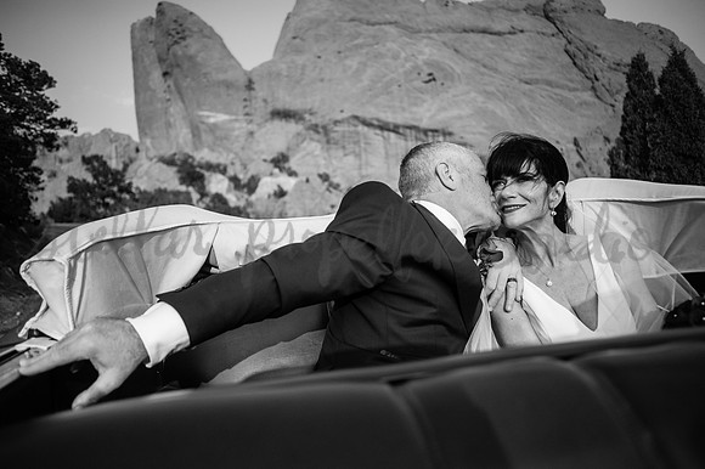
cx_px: 352
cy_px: 234
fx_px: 548
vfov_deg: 46.4
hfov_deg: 65.5
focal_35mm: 28
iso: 1000
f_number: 2.8
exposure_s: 1/8000
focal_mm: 28
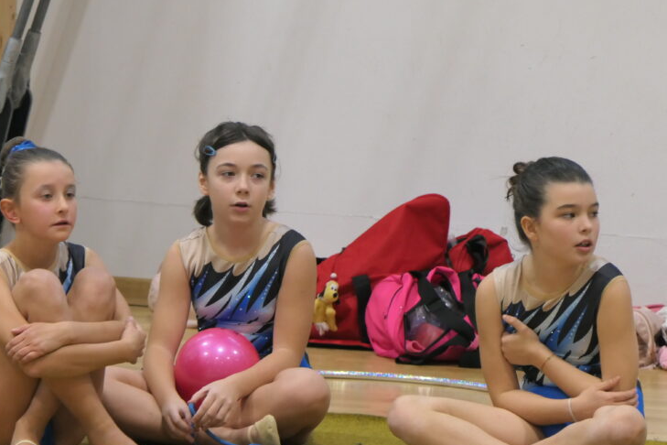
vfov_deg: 2.1
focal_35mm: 652
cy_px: 266
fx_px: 12079
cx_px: 323
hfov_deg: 3.2
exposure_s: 1/125
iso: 1250
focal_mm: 170.3
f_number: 4.5
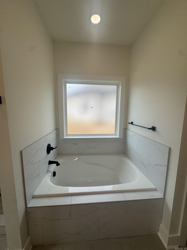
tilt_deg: -5.9
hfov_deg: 85.7
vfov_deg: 102.1
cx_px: 94
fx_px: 101
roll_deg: +0.3
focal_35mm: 14
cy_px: 125
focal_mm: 2.22
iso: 40
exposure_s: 1/522
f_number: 2.2
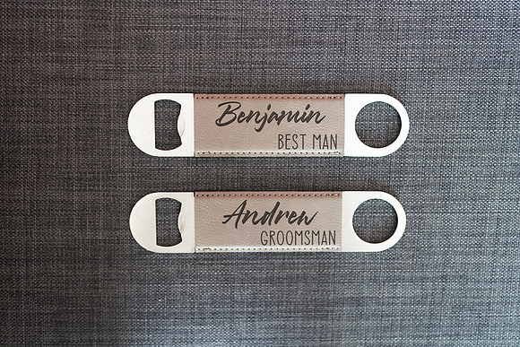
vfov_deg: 37.9
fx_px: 506
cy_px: 174
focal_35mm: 35
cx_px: 260
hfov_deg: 54.4
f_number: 1.4
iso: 500
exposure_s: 1/40
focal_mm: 35
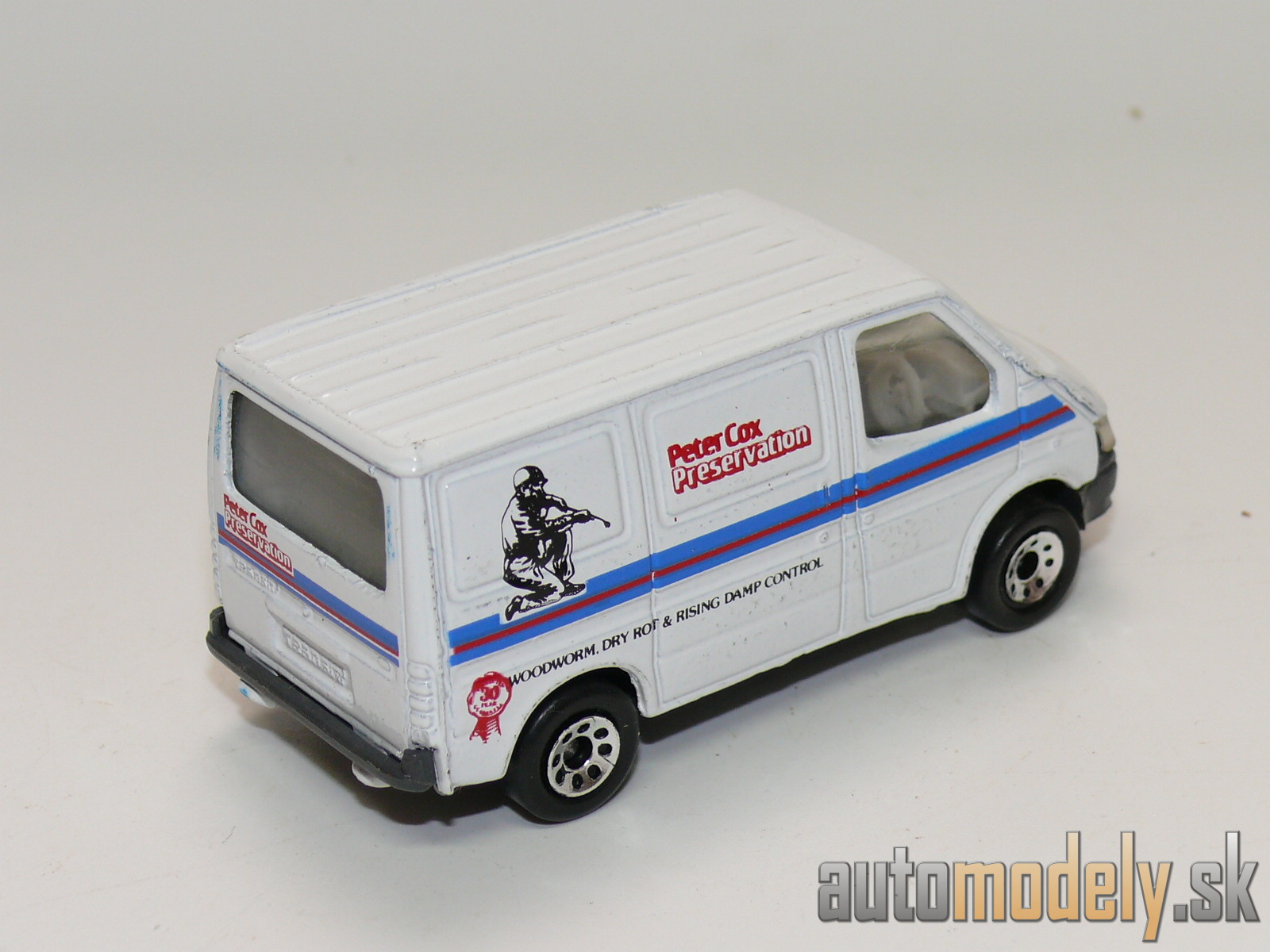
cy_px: 476
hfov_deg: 20.2
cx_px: 635
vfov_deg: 15.2
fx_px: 3559
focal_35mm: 97
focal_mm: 13
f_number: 4
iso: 100
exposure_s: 1/30
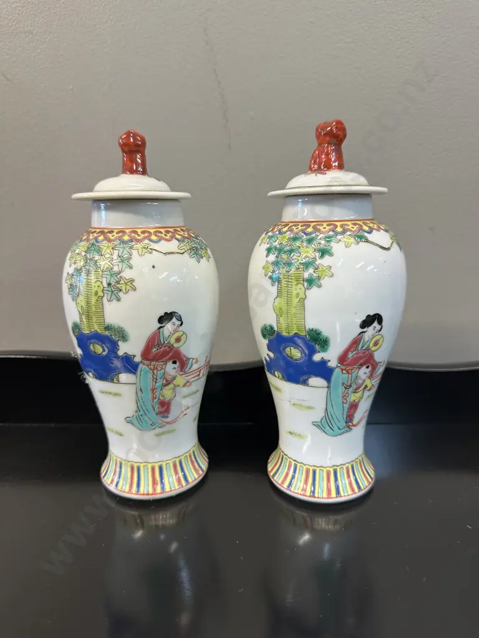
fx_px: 443
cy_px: 319
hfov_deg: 56.8
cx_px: 240
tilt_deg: -13.4
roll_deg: +0.4
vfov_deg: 71.6
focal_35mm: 24
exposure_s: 1/50
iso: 200
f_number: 1.78
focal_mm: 6.86
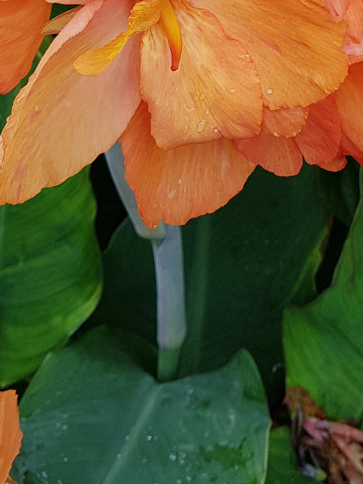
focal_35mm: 73
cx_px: 288
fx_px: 1021
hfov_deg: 19.9
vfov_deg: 23.9
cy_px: -119
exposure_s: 1/256
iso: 40
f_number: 1.7
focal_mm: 4.2
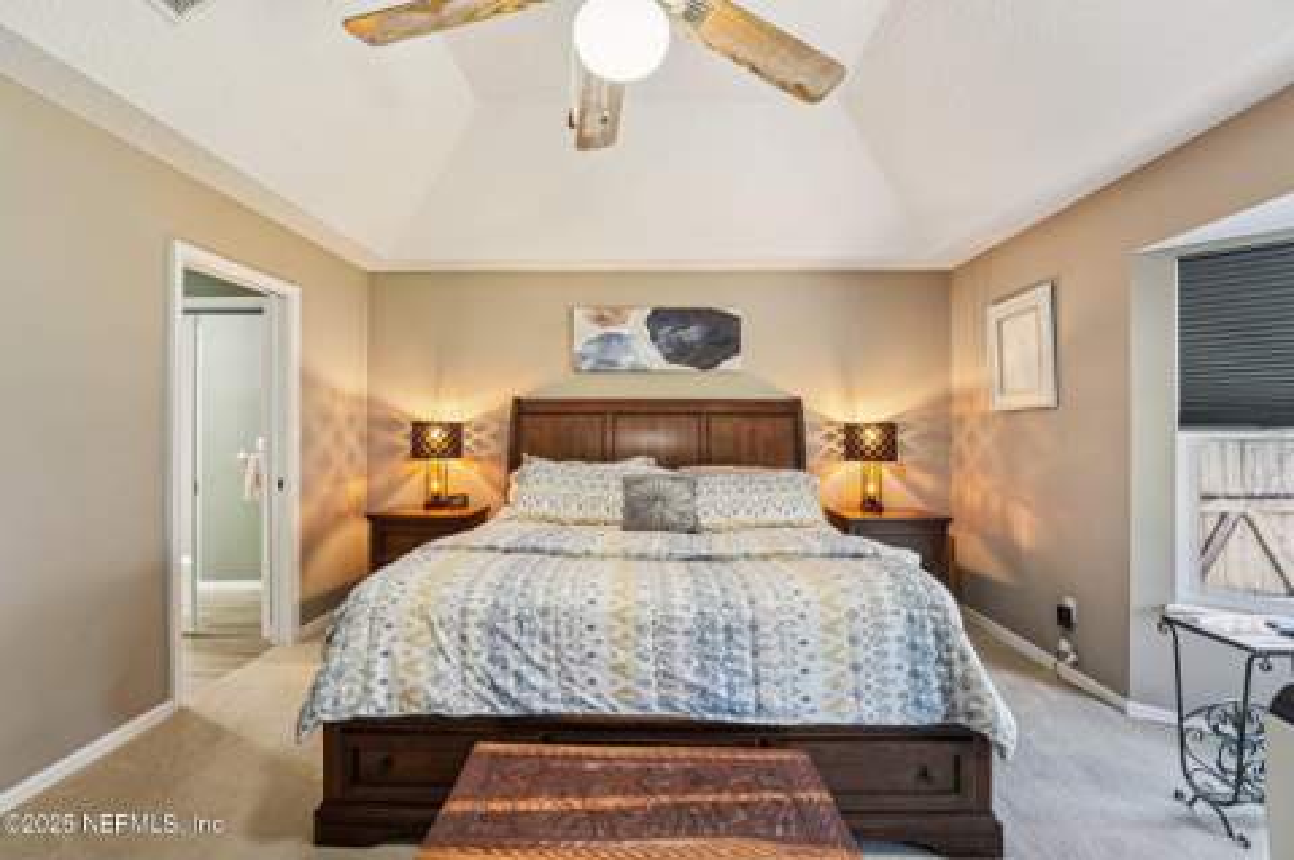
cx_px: 647
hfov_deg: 104.3
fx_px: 503
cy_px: 430
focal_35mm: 14
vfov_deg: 81.1
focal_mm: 14
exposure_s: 1/4
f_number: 9
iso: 200
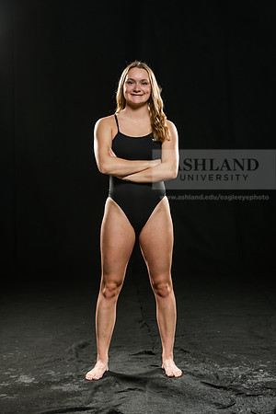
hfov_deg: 14.0
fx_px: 1127
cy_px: 207
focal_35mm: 98
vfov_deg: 20.8
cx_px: 138
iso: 400
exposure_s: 1/200
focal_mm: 98
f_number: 5.6
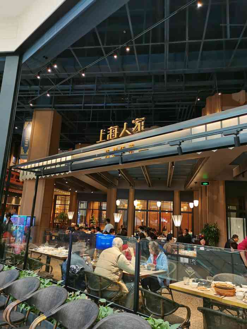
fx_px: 257
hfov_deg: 51.4
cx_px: 124
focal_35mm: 27
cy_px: 164
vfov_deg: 65.3
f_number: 1.8
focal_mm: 5.58
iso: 320
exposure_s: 1/50
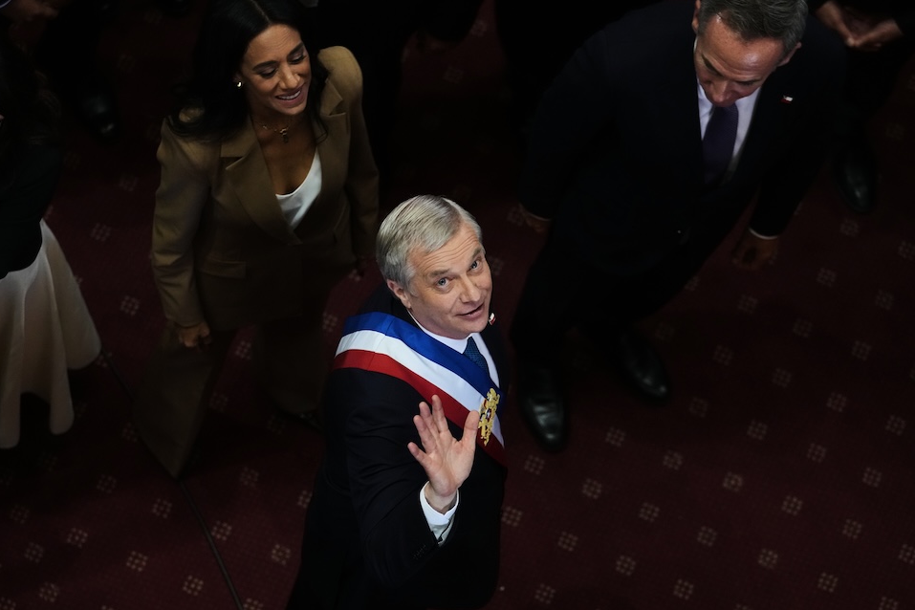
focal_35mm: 148
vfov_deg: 9.3
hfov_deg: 13.9
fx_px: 3761
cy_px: 367
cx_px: 403
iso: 3200
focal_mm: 118
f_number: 3.2
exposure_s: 1/640
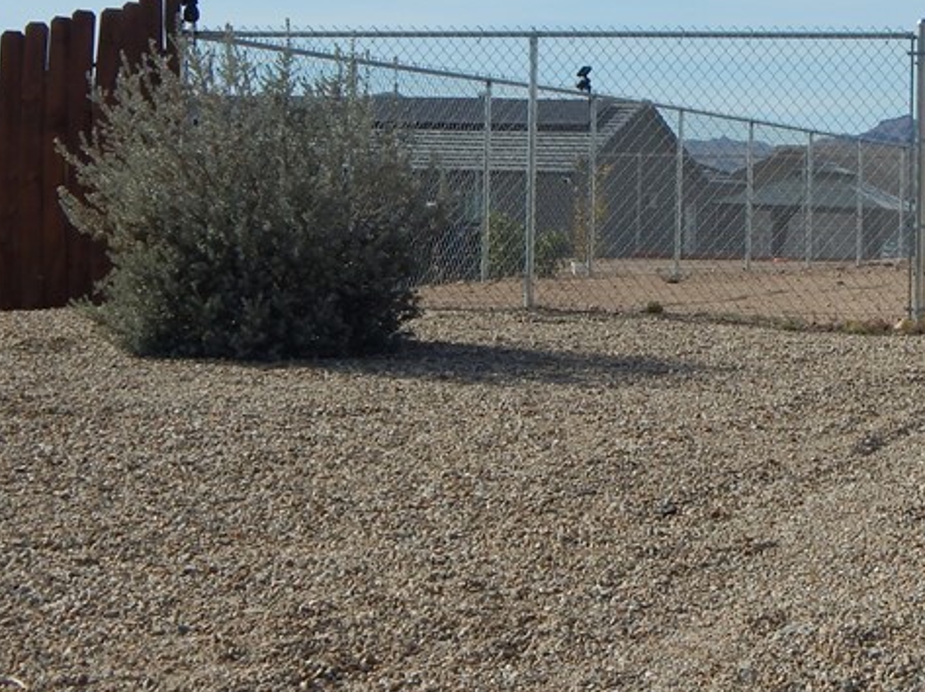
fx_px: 2777
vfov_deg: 14.2
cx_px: 898
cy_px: 164
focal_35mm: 104
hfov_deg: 18.5
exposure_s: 1/640
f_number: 7.4
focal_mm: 8.6
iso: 125
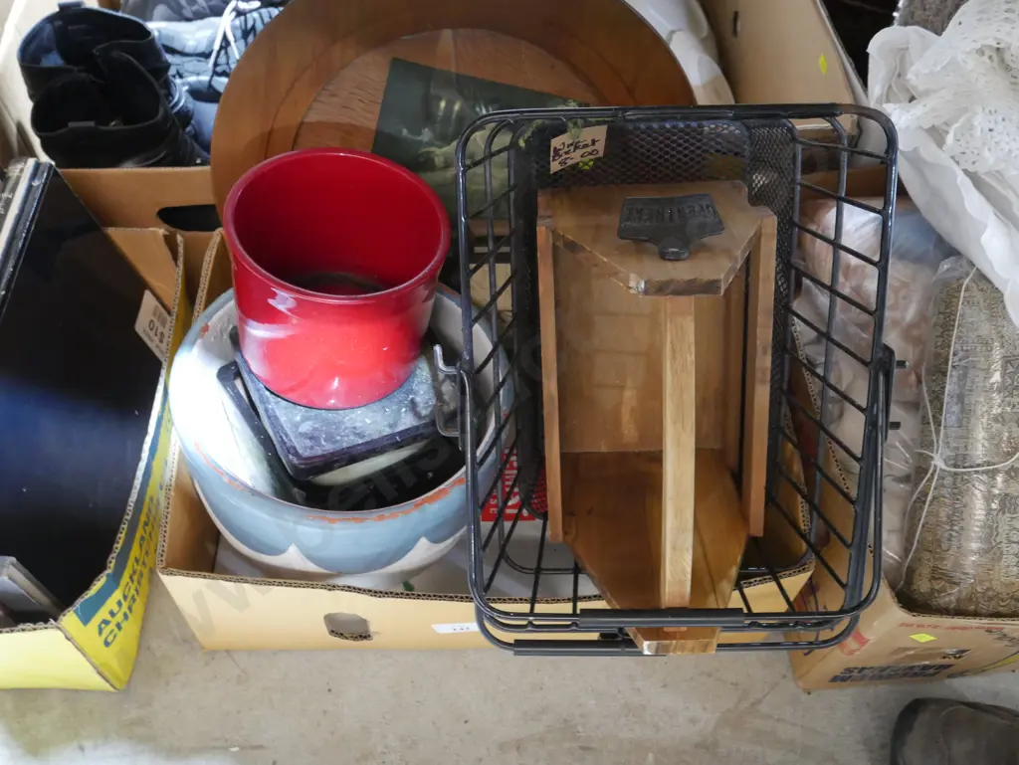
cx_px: 510
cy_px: 382
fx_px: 1001
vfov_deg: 41.8
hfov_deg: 53.9
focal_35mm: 34
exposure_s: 1/25
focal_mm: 17
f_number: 5
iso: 3200
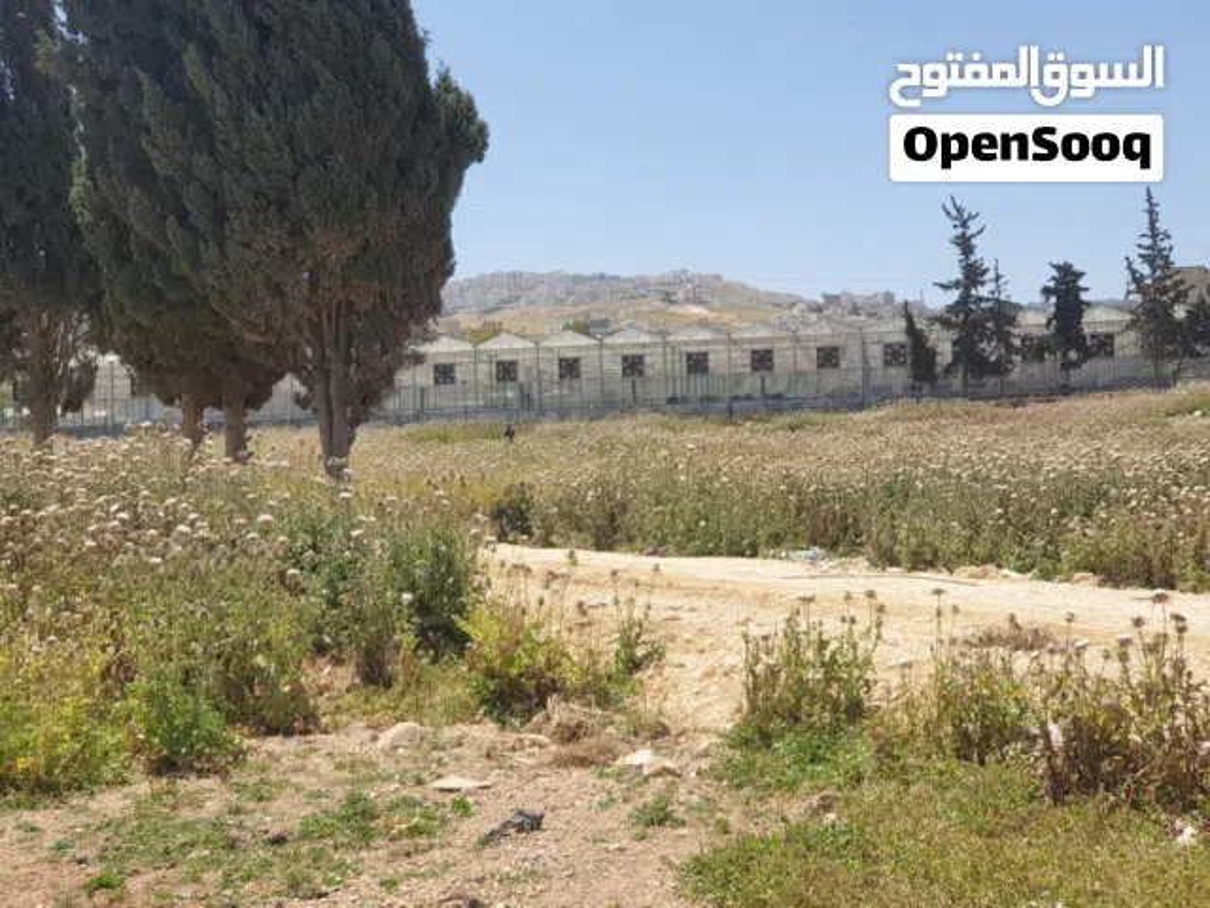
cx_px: 605
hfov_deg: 36.8
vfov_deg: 28.0
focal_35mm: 52
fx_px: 1818
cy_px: 454
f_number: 2.4
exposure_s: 1/799
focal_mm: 6
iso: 100
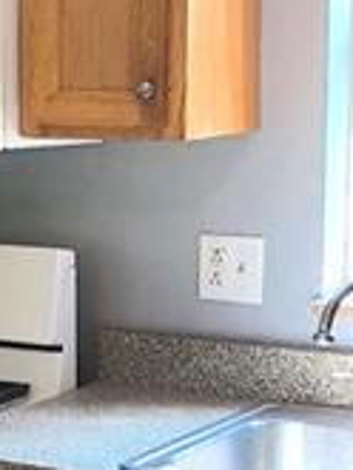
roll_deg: +1.9
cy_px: 265
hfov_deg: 11.1
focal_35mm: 130
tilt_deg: -6.5
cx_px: -102
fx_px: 1765
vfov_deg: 15.2
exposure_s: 1/120
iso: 64
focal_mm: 3.99
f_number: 1.8
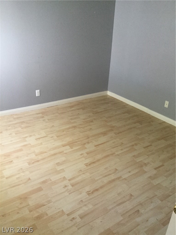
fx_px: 210
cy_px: 118
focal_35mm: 31
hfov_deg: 45.4
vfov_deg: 58.4
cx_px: 88
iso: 160
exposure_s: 1/30
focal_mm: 3.3
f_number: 2.4
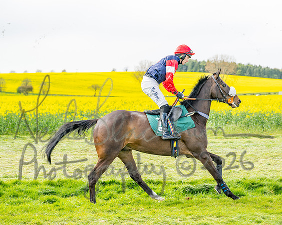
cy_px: 112
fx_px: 658
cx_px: 142
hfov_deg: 24.2
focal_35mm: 79
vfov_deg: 19.4
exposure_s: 1/1250
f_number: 4
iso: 200
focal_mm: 70
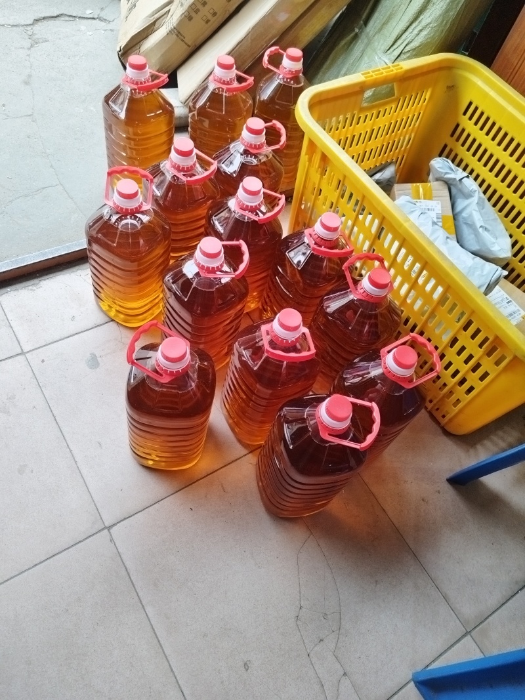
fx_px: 465
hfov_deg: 58.9
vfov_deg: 73.9
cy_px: 350
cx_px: 262
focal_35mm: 23
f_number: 1.9
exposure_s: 1/100
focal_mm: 5.52
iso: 1510
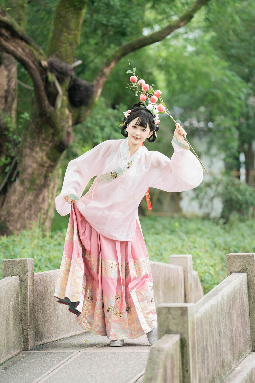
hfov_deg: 9.8
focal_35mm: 140
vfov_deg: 14.7
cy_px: 192
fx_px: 1487
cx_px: 128
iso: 500
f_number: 2.8
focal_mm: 140
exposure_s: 1/125
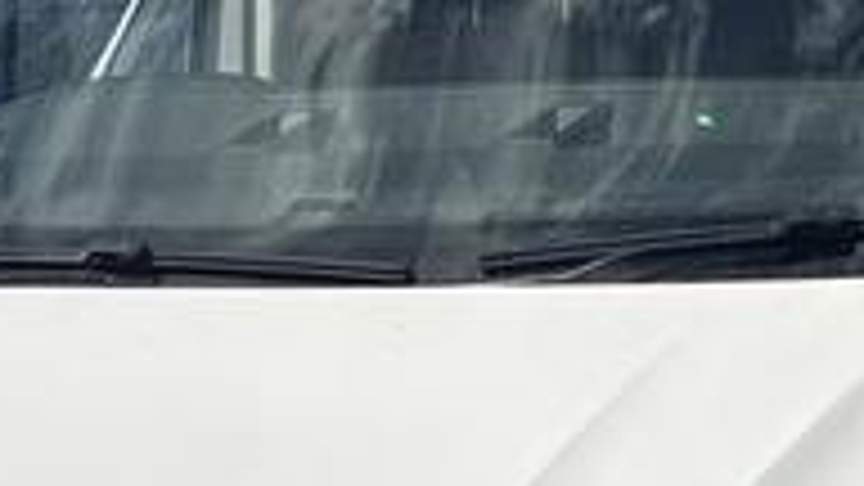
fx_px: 3024
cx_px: 513
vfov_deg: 9.1
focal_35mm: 132
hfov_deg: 16.2
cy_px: 540
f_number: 1.6
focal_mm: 5.96
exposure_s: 1/10101
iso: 50
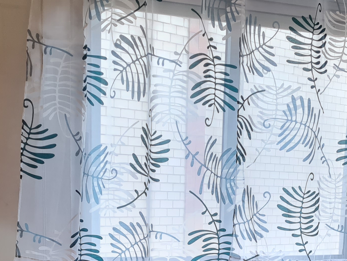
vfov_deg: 18.3
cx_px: 188
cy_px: 323
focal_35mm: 76
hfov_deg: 25.6
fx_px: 762
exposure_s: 1/100
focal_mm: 5.4
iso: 160
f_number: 1.8
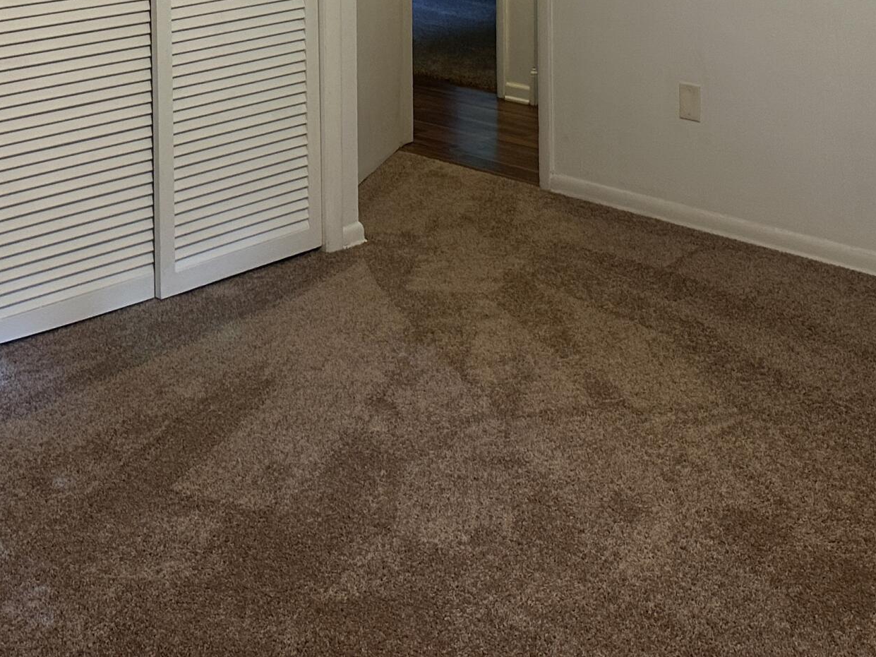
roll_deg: -0.3
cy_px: -135
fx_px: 1468
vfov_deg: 23.1
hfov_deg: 33.2
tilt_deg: -3.3
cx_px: 367
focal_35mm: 58
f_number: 1.78
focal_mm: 6.86
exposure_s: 1/60
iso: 200
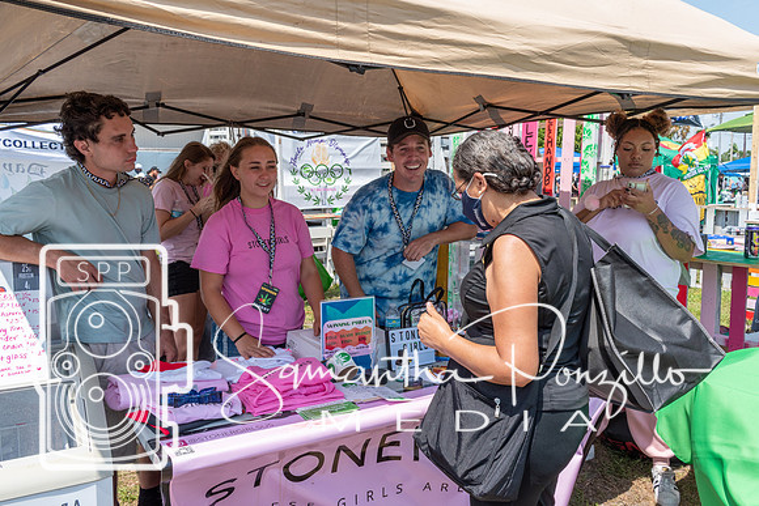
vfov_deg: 45.5
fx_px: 604
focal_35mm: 29
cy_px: 254
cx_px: 393
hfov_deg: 64.2
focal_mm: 18
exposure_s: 1/400
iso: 200
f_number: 10
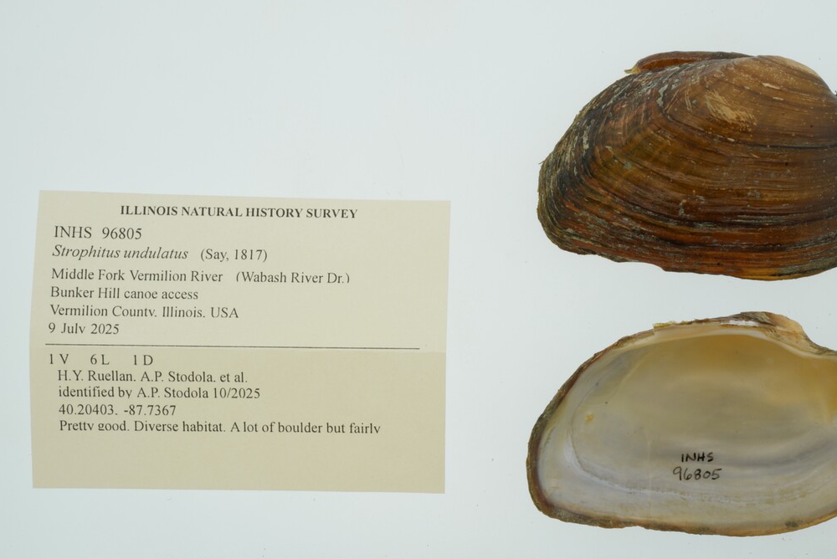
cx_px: 472
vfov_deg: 18.9
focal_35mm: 72
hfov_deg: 28.0
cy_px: 315
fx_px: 1675
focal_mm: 60
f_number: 32
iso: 100
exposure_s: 1/10
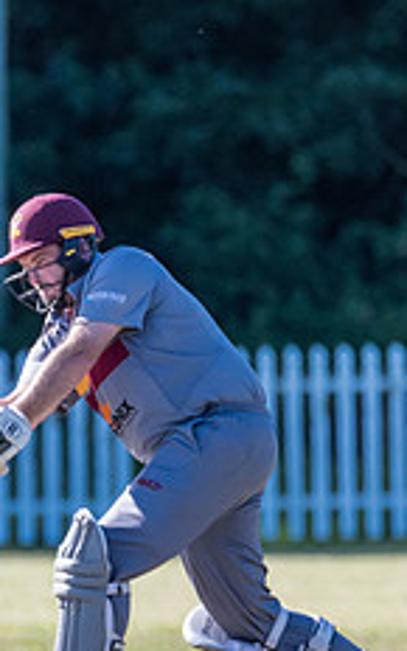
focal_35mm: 1631
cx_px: 154
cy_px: 486
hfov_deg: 0.8
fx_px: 28946
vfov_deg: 1.3
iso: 1250
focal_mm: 600
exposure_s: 1/2000
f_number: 6.3
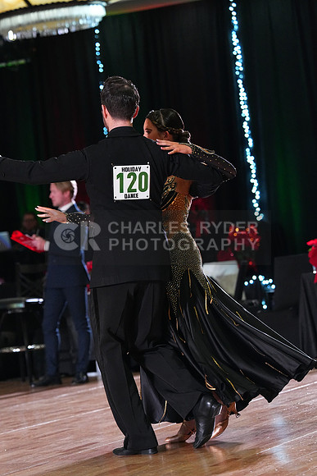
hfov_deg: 10.6
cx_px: 158
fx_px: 1703
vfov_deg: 15.9
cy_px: 238
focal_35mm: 129
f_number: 4.5
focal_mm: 129
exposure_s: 1/400
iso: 6400
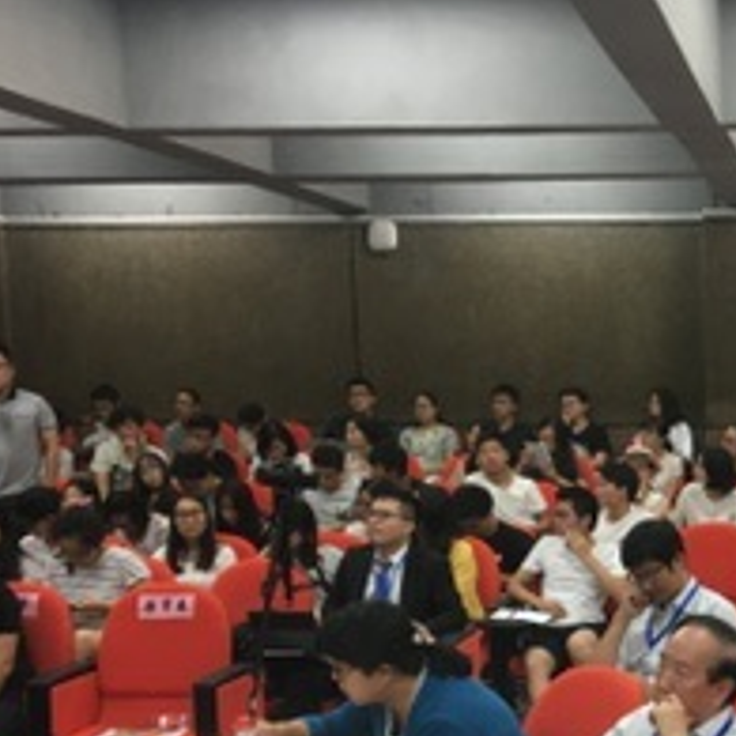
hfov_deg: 25.6
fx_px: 1515
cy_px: 615
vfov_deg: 26.7
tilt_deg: -6.4
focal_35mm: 63
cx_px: 781
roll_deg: -1.1
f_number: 2.2
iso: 125
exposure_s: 1/33
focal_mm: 4.15
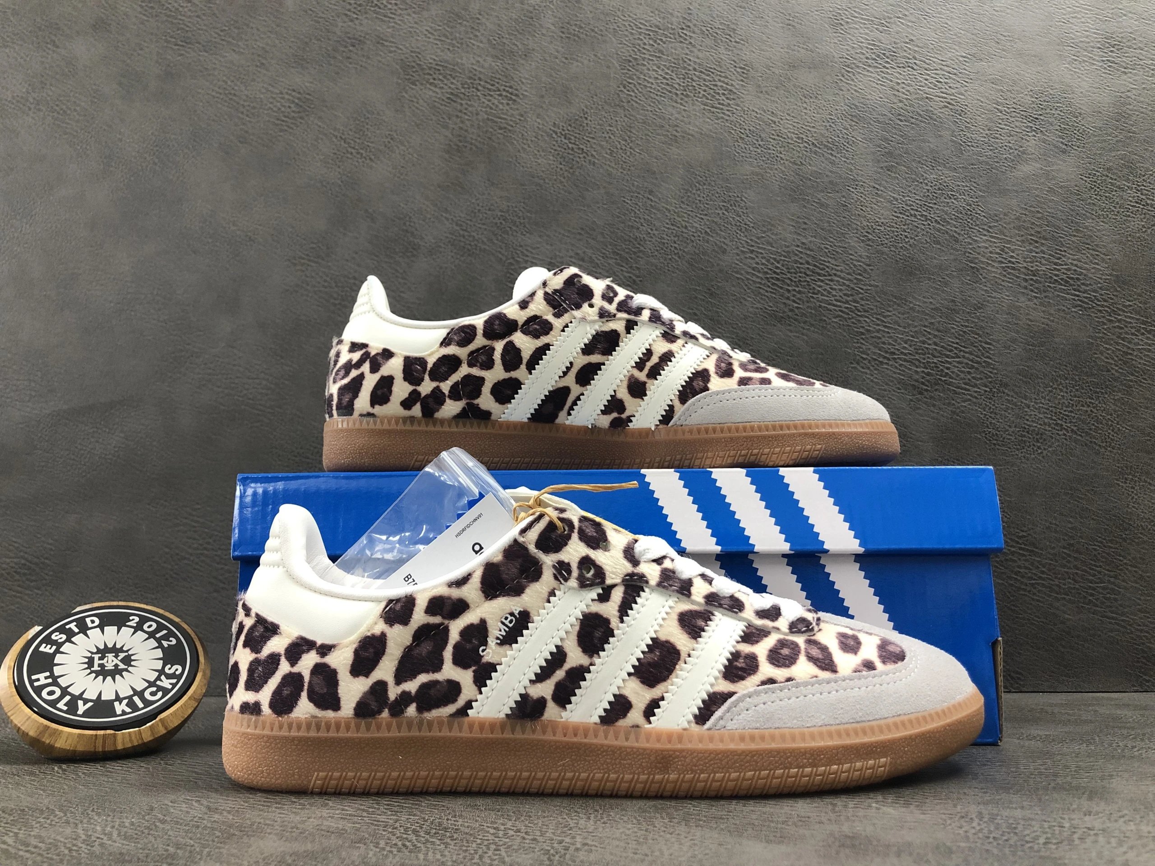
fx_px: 934
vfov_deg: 49.7
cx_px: 578
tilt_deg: +9.0
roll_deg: +0.3
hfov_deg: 63.4
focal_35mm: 28
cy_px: 433
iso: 40
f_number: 1.8
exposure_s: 1/25
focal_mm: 4
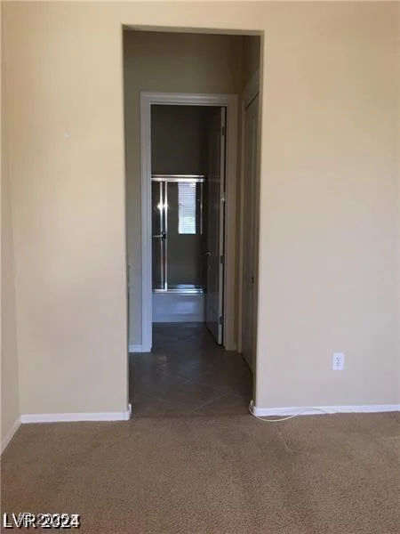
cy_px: 267
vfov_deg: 61.7
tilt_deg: -7.2
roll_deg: +0.3
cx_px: 200
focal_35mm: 29
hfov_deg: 48.2
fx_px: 447
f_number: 2.2
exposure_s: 1/30
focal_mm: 4.15
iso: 80
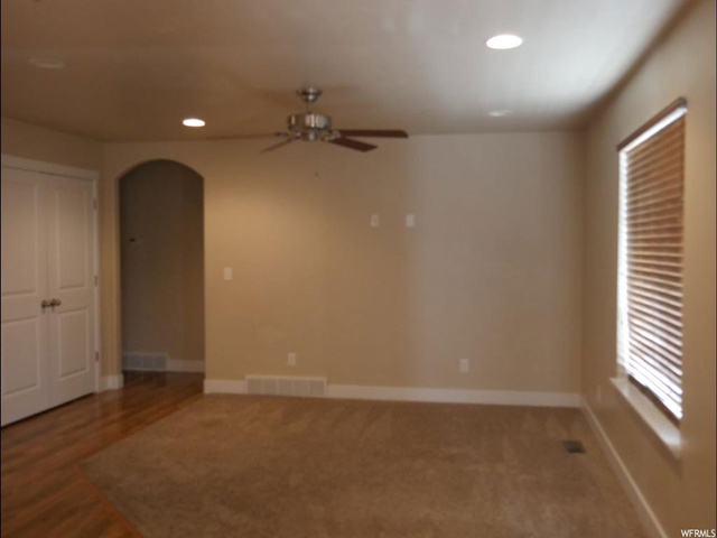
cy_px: 269
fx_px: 746
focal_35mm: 36
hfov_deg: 51.4
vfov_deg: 39.7
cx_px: 358
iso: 1600
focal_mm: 18
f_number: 4
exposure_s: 1/60
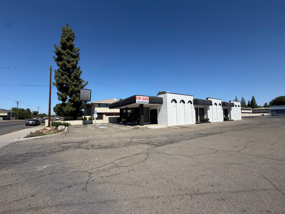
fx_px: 115
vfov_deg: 85.7
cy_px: 107
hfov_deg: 102.1
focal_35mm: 14
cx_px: 142
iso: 20
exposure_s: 1/853
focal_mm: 2.22
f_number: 2.2
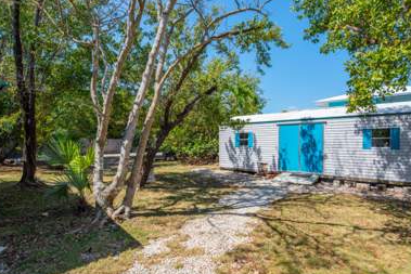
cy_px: 147
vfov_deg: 64.5
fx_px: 217
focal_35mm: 19
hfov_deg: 86.9
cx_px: 211
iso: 125
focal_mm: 15
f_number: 4.5
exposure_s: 1/1250
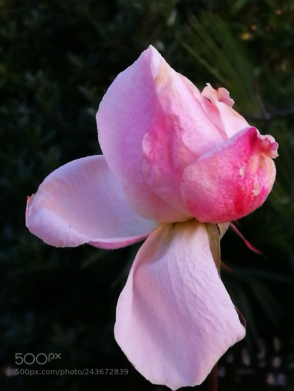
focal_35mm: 108
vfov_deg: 18.2
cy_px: 196
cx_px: 147
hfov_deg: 13.7
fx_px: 1223
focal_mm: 4.5
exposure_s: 1/16.7
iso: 640
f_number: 2.2
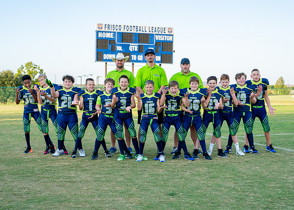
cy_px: 115
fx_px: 530
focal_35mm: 64
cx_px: 152
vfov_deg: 22.4
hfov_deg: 31.0
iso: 100
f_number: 2.5
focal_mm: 50
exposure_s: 1/400
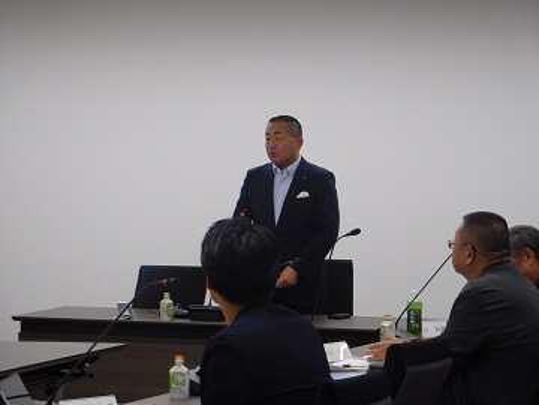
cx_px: 270
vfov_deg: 11.9
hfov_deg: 15.8
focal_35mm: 125
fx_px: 1946
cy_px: 202
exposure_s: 1/30
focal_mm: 22.3
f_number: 5
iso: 250
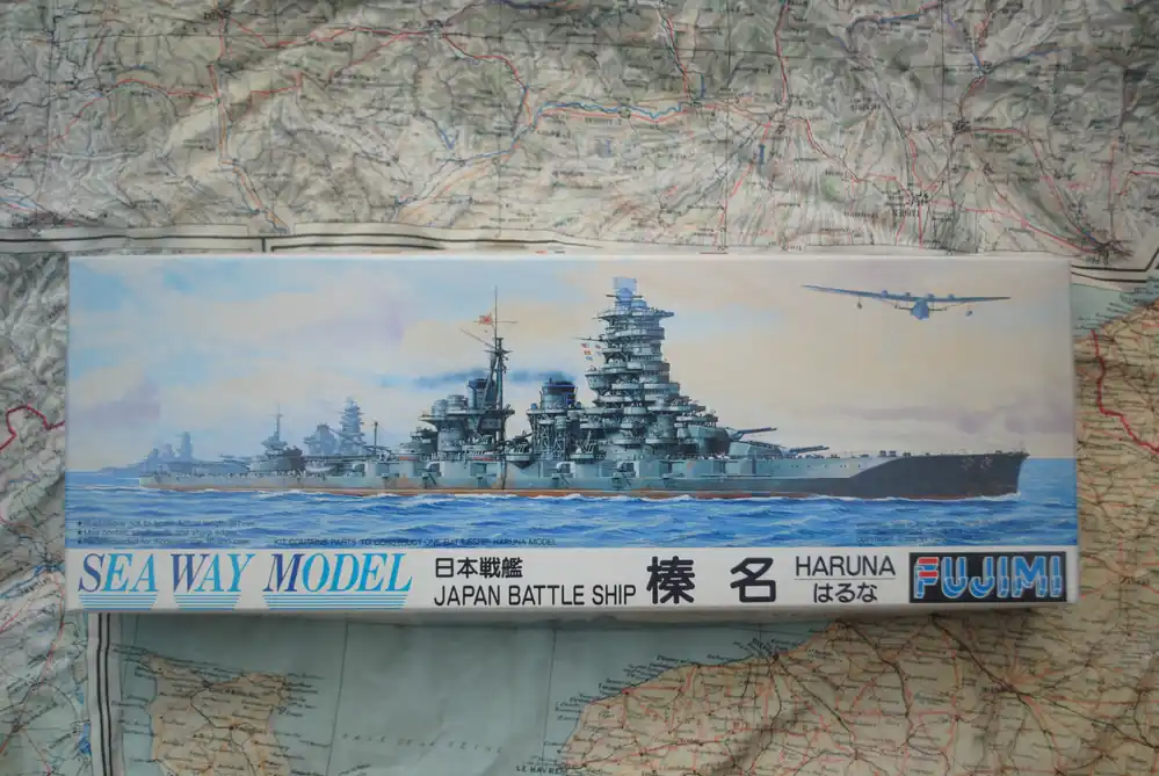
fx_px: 1402
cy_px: 388
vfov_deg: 30.9
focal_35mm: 44
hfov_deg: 44.9
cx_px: 580
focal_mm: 29
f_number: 4.5
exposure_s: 1/500
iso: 140
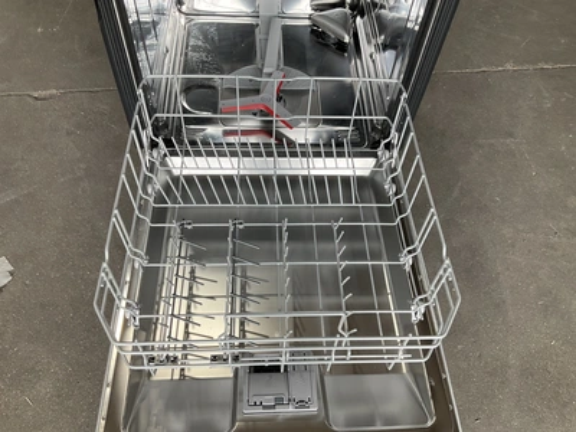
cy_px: 216
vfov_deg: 48.2
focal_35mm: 29
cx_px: 288
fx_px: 483
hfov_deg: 61.7
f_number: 1.8
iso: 32
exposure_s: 1/166
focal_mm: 3
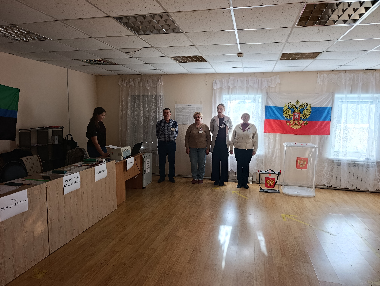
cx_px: 190
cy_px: 143
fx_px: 253
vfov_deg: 59.0
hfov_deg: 73.8
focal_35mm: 23
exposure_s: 1/100
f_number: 1.65
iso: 264
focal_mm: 6.11
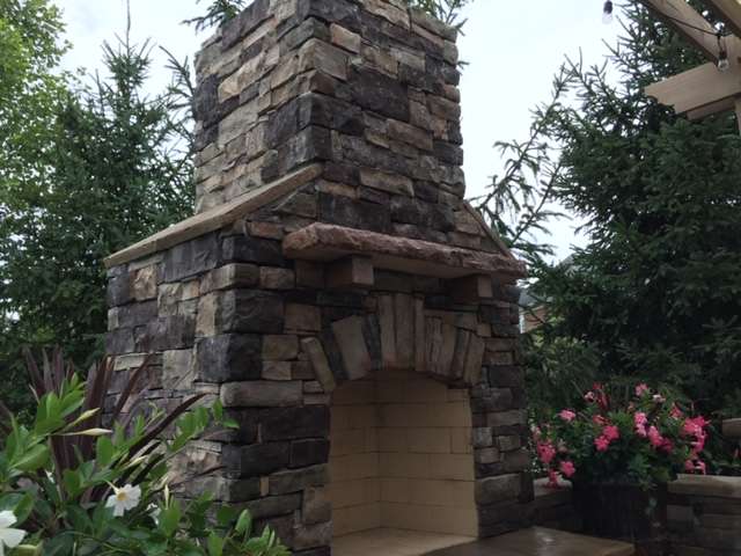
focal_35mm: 29
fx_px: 621
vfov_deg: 48.2
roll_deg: +1.4
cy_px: 278
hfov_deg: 61.7
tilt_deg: +10.0
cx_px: 370
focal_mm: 4.15
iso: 32
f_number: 2.2
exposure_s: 1/293
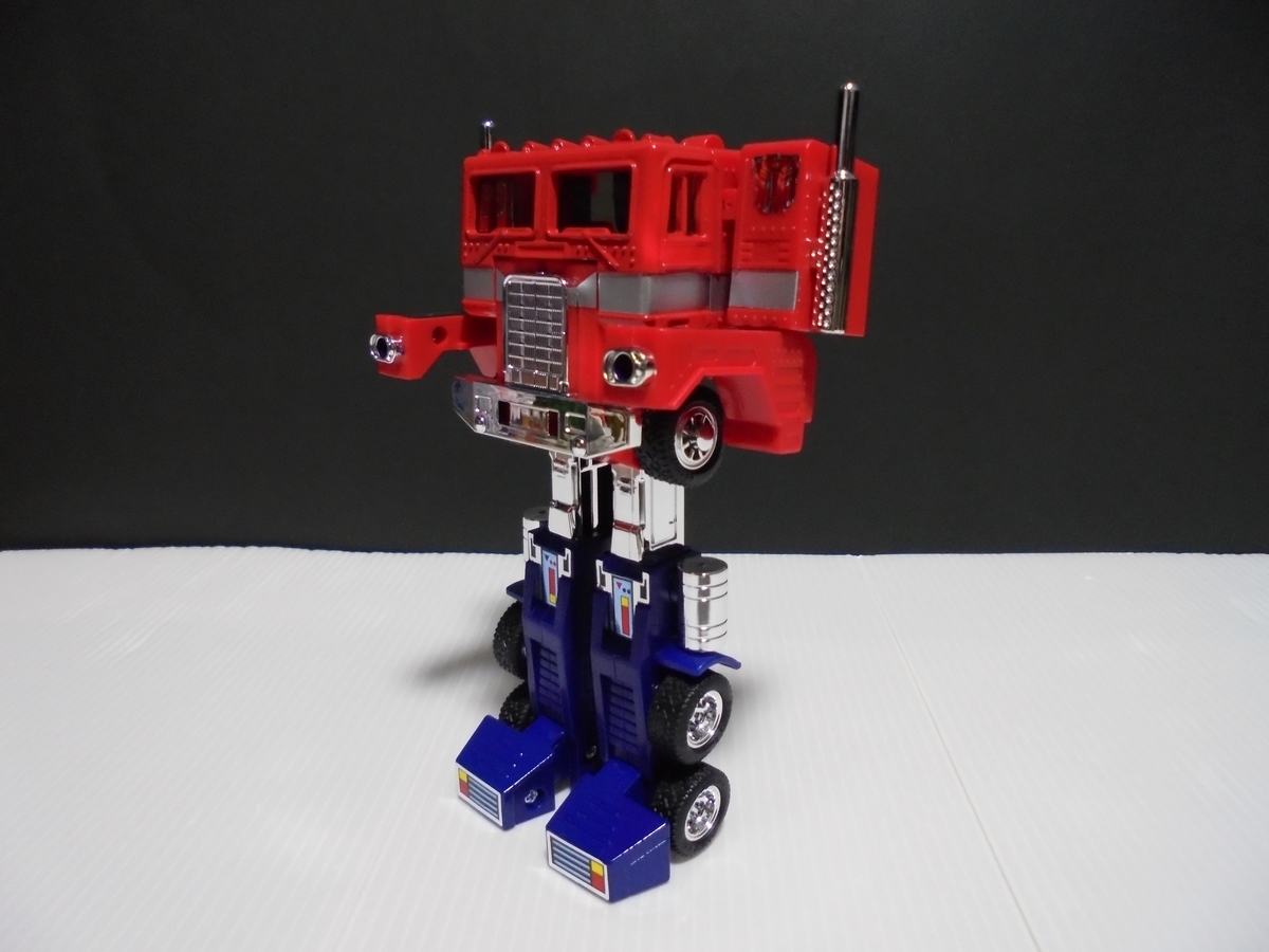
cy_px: 476
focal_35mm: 26
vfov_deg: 53.1
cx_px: 634
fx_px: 953
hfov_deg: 67.3
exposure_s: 1/13
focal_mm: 4.6
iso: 400
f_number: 3.5
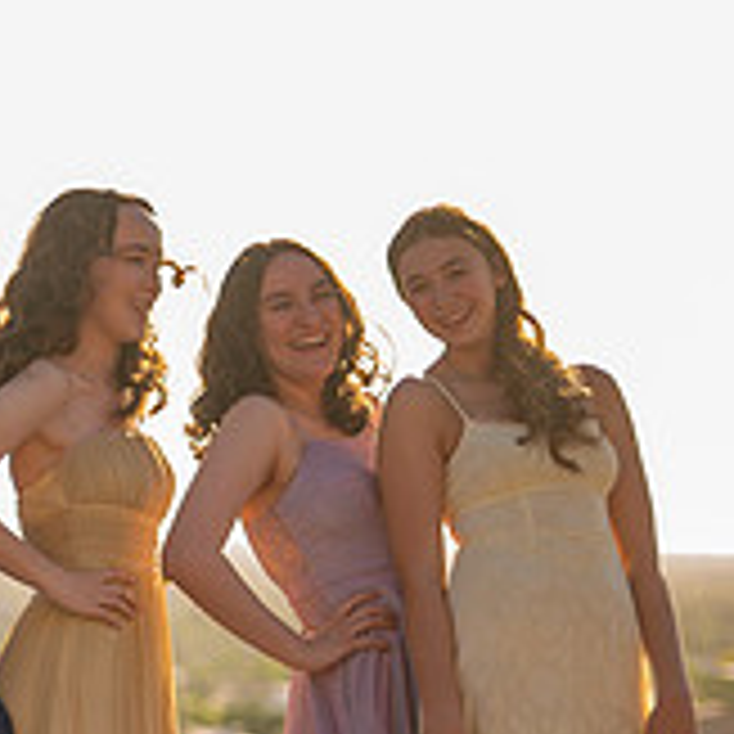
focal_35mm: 177
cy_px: 516
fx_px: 4246
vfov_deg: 9.9
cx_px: -390
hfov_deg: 9.6
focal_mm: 50
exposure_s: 1/2000
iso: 100
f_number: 1.4
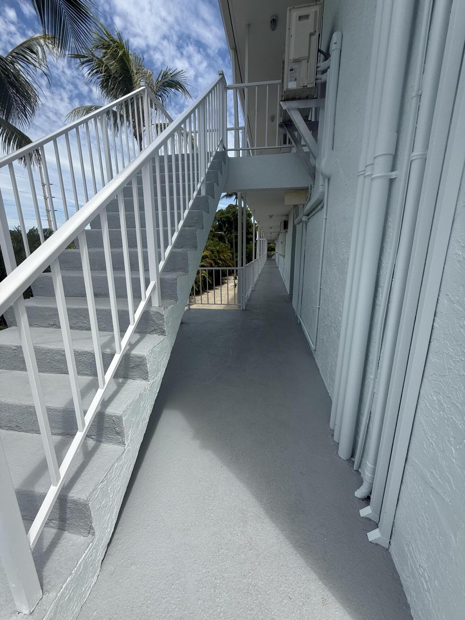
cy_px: 310
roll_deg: -0.2
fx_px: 251
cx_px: 232
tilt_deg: -13.1
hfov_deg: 85.7
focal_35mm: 14
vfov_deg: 102.1
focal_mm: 2.22
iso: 50
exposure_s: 1/1795
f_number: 2.2
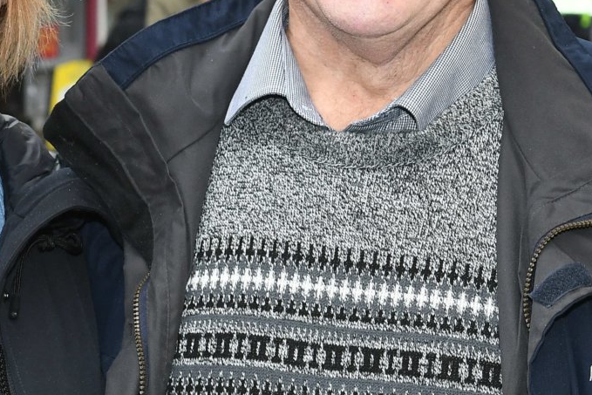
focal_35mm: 199
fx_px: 3273
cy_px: 146
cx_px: 248
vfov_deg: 6.9
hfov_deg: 10.3
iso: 800
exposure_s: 1/200
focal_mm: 44
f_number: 5.6
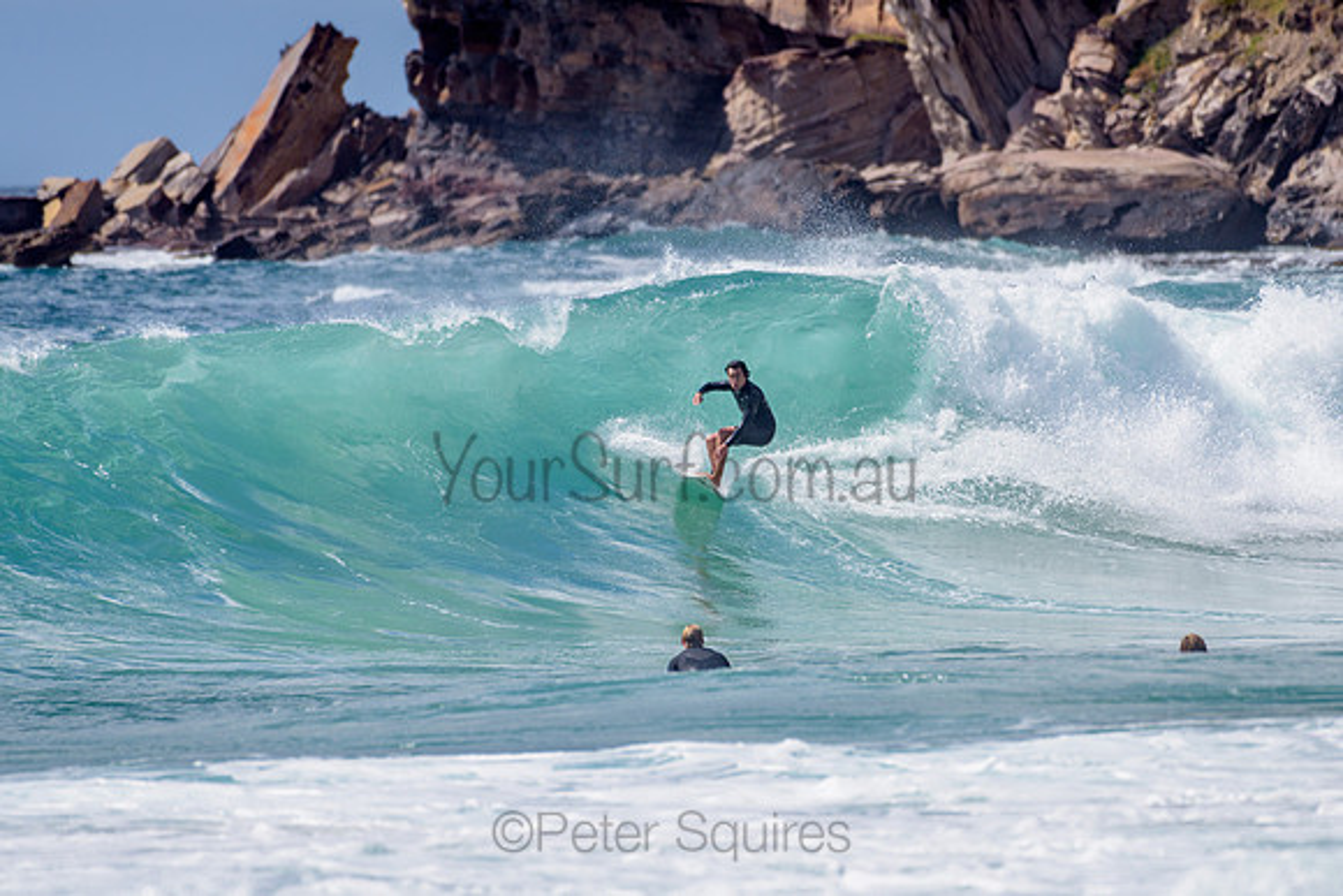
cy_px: 450
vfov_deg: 2.2
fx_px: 22877
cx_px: 694
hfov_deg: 3.4
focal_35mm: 613
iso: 90
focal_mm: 500
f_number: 5.6
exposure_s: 1/2000
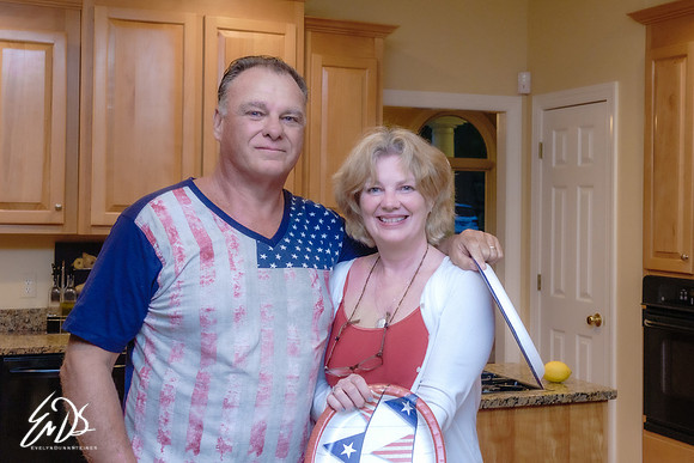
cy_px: 196
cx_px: 400
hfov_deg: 39.0
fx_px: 977
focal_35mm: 51
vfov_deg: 26.6
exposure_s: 1/80
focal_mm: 16.31
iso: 1250
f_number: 3.2
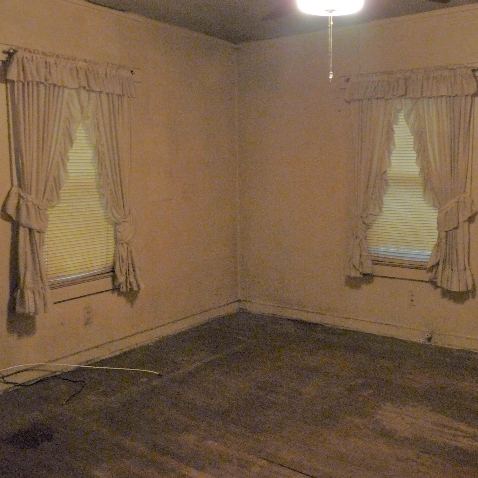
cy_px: 233
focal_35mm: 34
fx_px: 531
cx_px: 268
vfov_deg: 48.4
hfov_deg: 48.3
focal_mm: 4.7
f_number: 3.3
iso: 400
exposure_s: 1/8
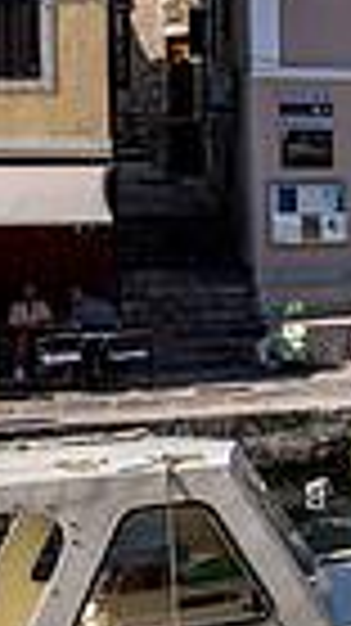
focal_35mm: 105
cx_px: 1062
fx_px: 1741
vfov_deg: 20.3
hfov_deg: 9.2
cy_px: 191
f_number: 8
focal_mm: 24
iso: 100
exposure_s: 1/250
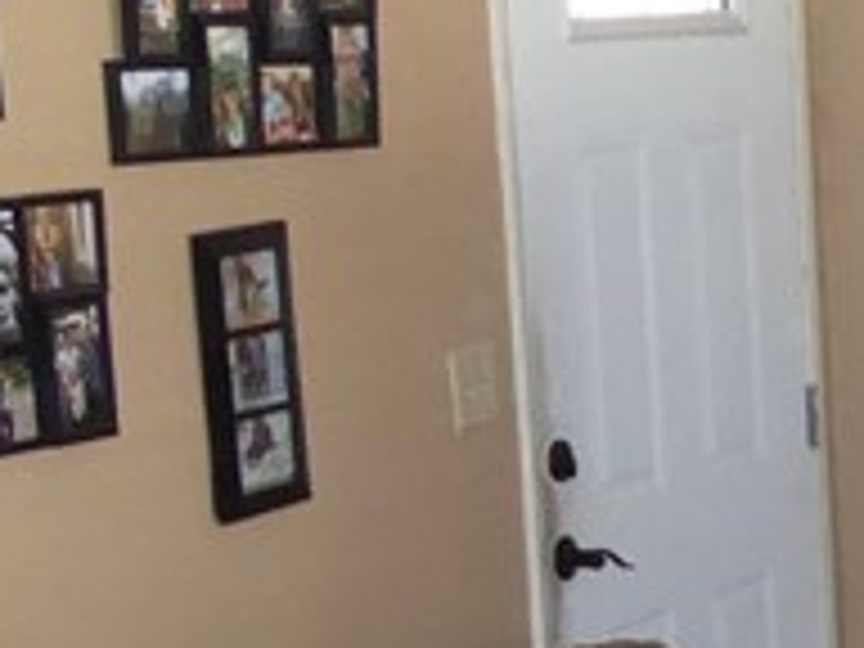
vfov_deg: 9.5
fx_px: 3869
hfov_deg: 11.9
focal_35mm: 155
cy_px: 729
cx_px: 1503
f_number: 3.5
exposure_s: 1/60
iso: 800
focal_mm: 5
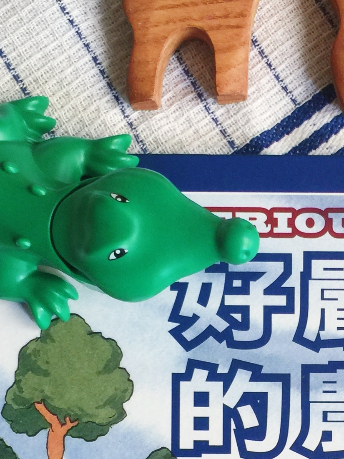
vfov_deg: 22.4
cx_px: 344
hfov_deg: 16.8
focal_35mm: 86
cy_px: 381
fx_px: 1140
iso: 32
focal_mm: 4.15
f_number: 2.2
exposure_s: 1/30
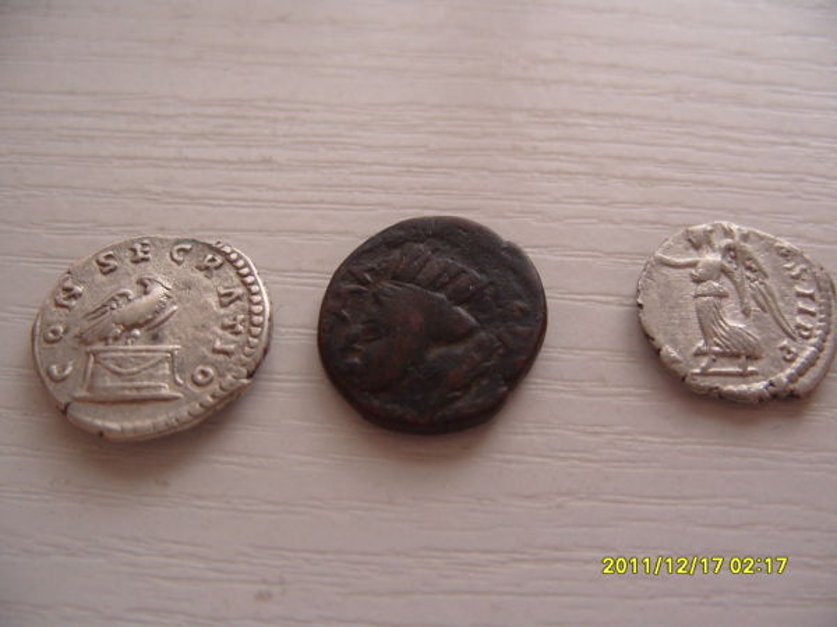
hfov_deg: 52.6
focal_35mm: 35
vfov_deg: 40.7
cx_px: 418
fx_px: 846
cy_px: 314
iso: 200
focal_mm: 7.8
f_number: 2.8
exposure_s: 1/30
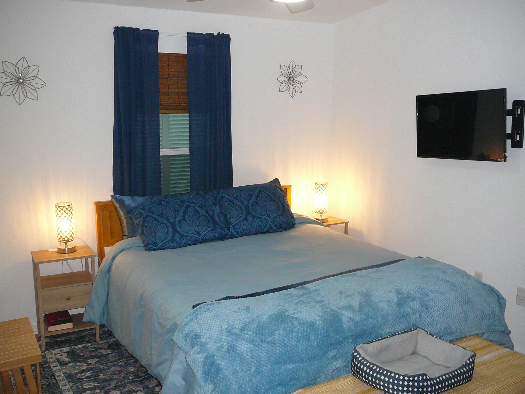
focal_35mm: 35
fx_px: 531
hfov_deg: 52.6
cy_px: 197
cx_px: 262
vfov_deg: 40.7
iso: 200
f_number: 2.8
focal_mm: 5.2
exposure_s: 1/30
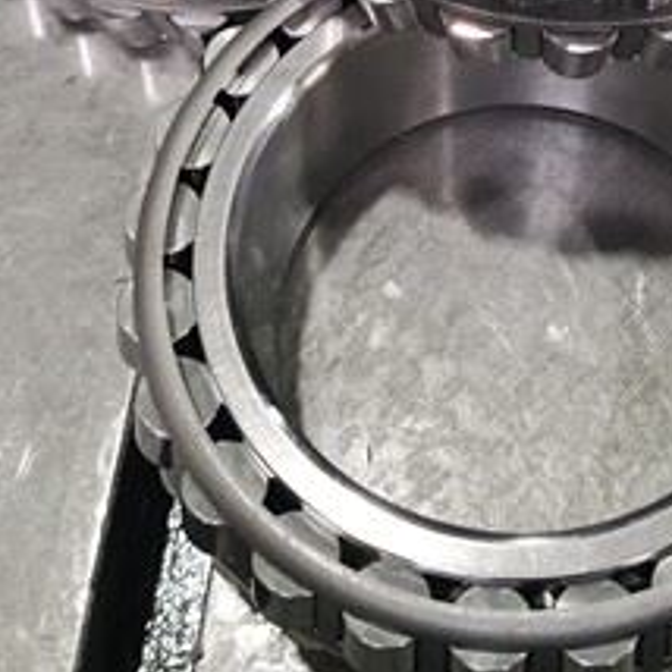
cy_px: 79
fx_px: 1472
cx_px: 531
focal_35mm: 67
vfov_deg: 25.0
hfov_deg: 25.3
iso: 160
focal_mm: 5.58
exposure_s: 1/50
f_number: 1.8
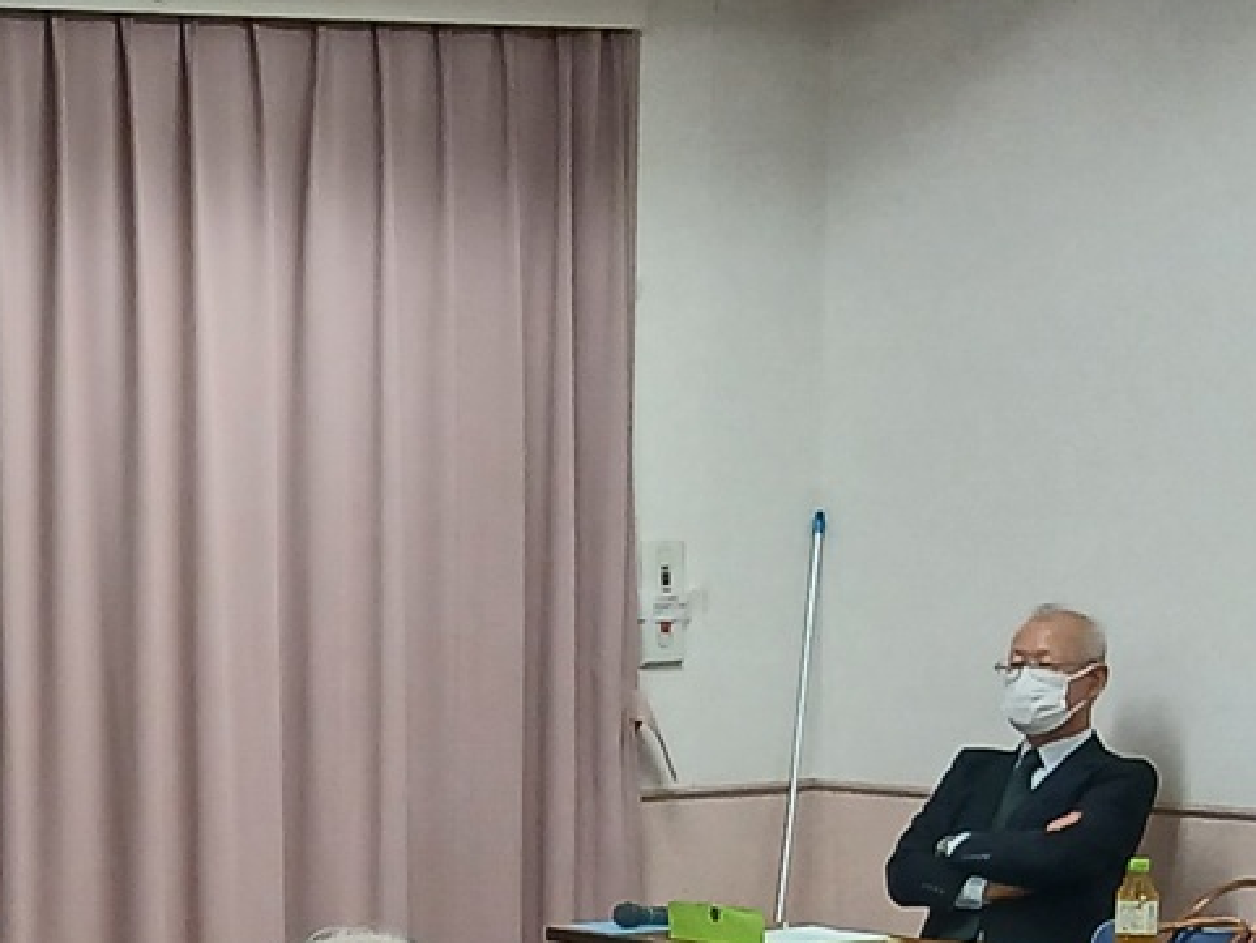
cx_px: -261
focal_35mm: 108
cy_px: 1100
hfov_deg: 17.3
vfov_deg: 13.4
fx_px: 3920
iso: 125
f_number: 1.8
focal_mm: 3.86
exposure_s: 1/50
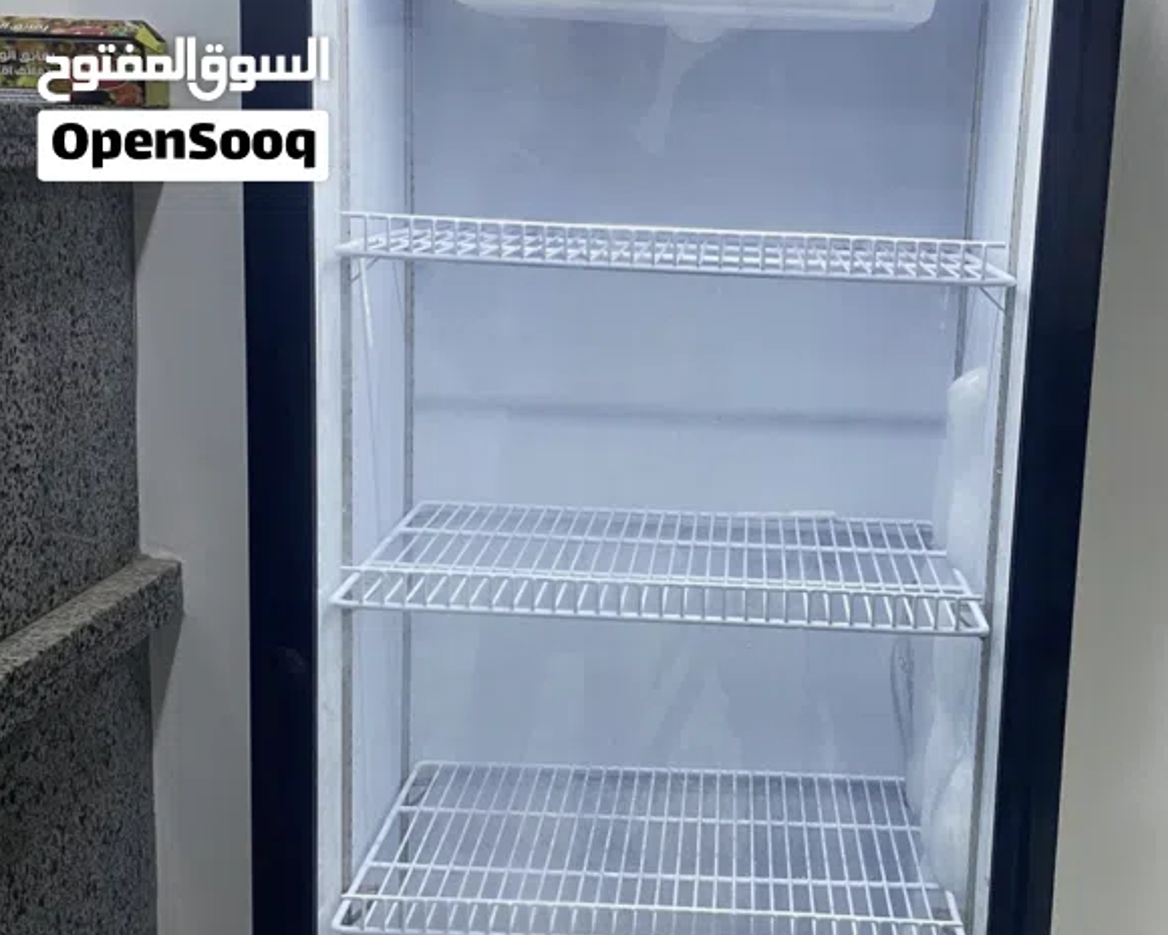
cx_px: 632
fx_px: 968
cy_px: 472
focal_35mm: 28
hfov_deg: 62.1
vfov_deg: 51.5
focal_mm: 4.25
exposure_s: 1/56
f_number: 1.8
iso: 80
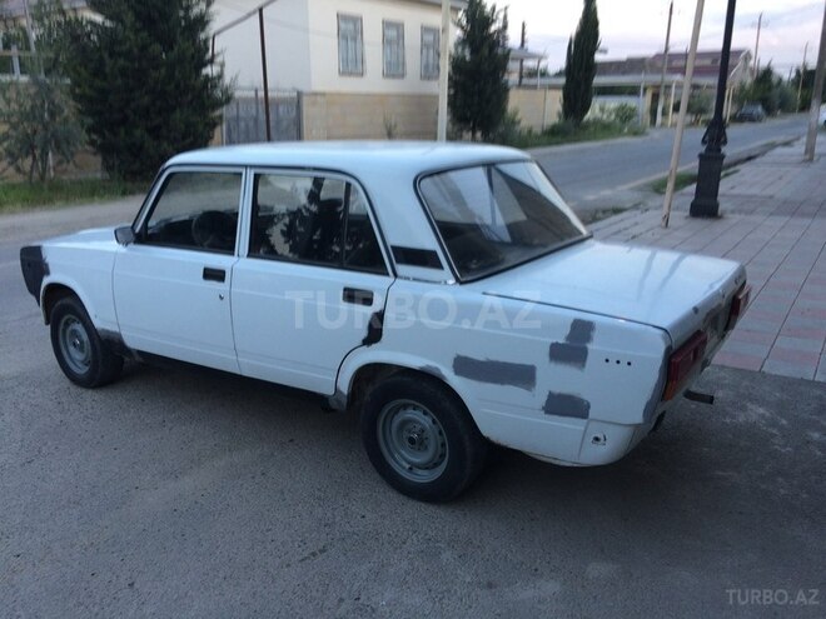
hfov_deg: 61.7
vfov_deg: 48.2
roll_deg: +0.5
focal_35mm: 29
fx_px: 692
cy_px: 310
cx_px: 413
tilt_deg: -17.6
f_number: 2.2
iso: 50
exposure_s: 1/50
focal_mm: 4.15
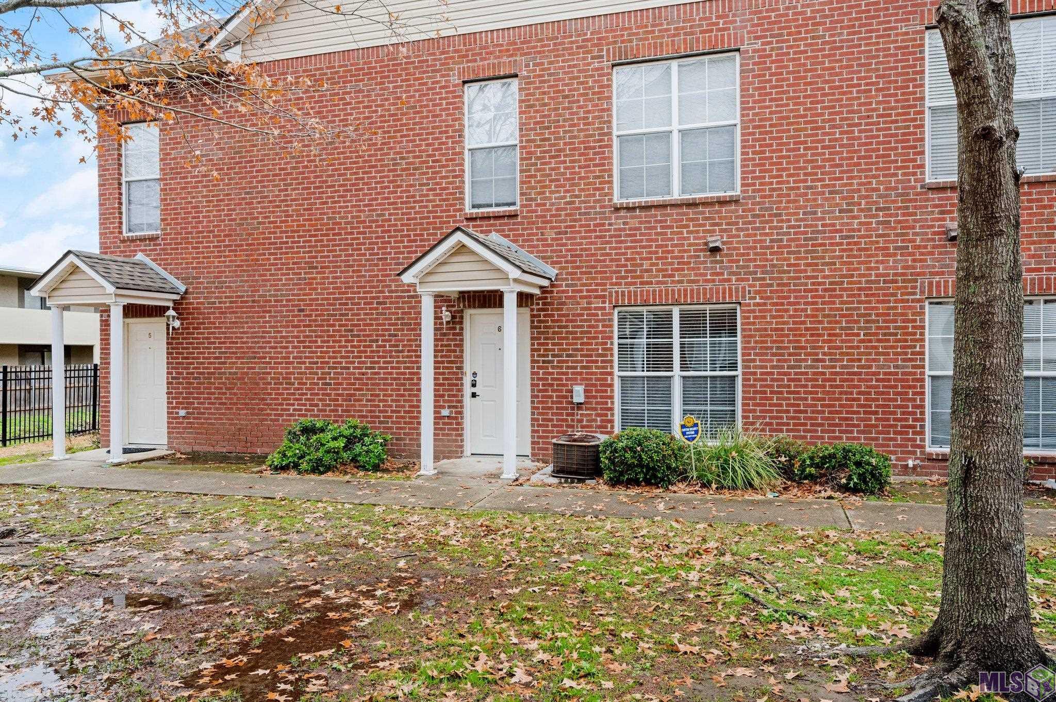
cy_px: 351
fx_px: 718
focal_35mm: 24
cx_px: 528
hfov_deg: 72.7
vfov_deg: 52.1
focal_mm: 24.5
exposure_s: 1/100
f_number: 10
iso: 320
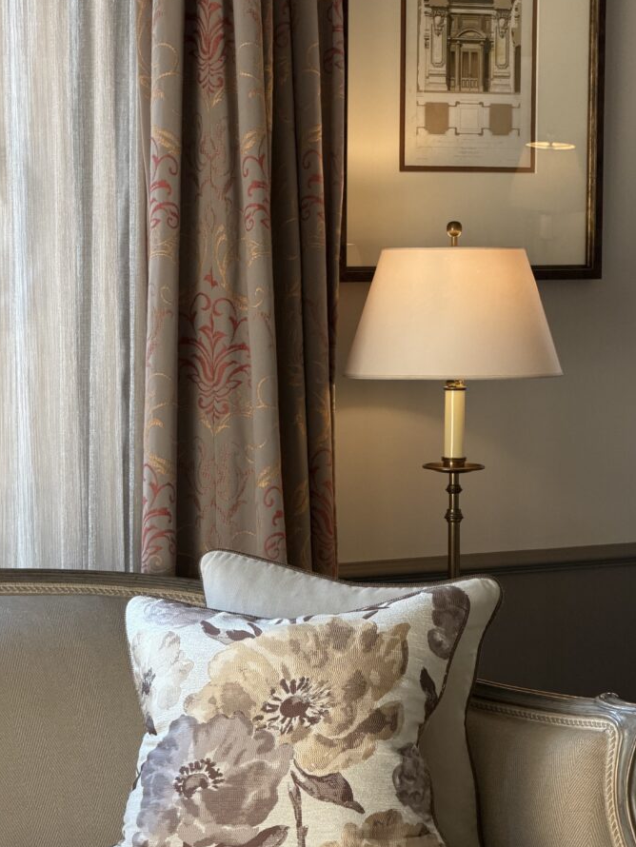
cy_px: 443
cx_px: 348
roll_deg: +0.5
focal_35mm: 115
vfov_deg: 17.1
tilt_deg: -3.0
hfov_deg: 12.9
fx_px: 2816
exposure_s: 1/121
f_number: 2.8
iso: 250
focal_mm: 16.89
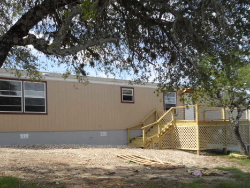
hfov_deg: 49.5
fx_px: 267
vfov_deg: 38.3
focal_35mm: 37
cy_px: 120
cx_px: 89
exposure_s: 1/750
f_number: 3.5
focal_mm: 4.9
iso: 120
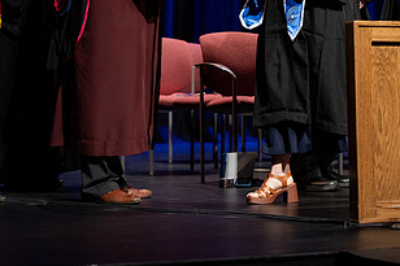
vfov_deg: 10.3
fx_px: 1466
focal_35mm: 132
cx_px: 214
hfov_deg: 15.5
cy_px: 18
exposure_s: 1/250
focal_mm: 70
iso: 640
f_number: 2.8
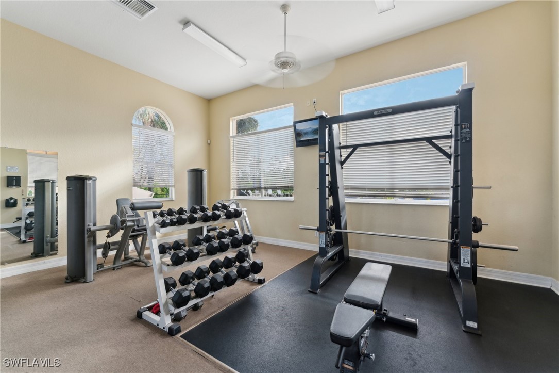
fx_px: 227
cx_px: 280
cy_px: 186
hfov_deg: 101.9
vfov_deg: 78.8
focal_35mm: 15
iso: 250
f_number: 8
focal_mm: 14.6
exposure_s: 1/50
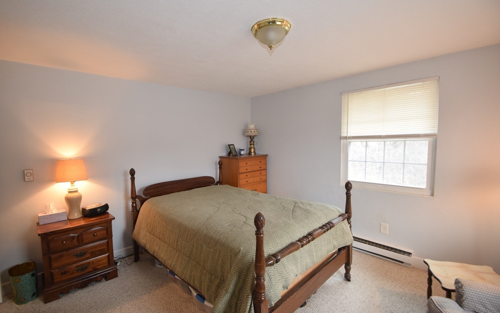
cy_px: 153
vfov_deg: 71.3
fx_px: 218
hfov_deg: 97.8
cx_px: 241
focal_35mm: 16
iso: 800
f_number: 4.5
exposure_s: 1/80
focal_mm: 10
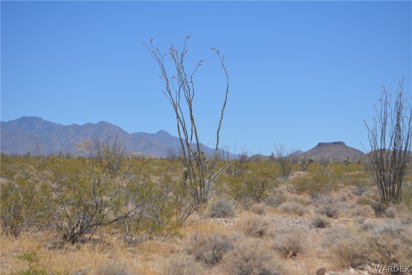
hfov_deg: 26.0
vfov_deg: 17.5
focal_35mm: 78
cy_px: 138
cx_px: 206
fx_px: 893
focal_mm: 52
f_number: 7.1
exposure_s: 1/1600
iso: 400
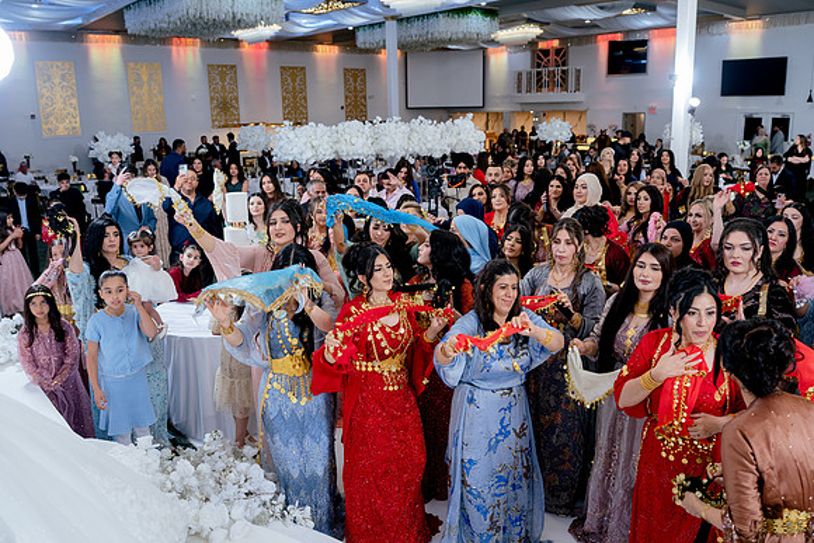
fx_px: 633
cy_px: 272
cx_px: 407
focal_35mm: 28
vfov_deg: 46.4
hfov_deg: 65.5
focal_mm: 28
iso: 800
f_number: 2.8
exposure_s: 1/160
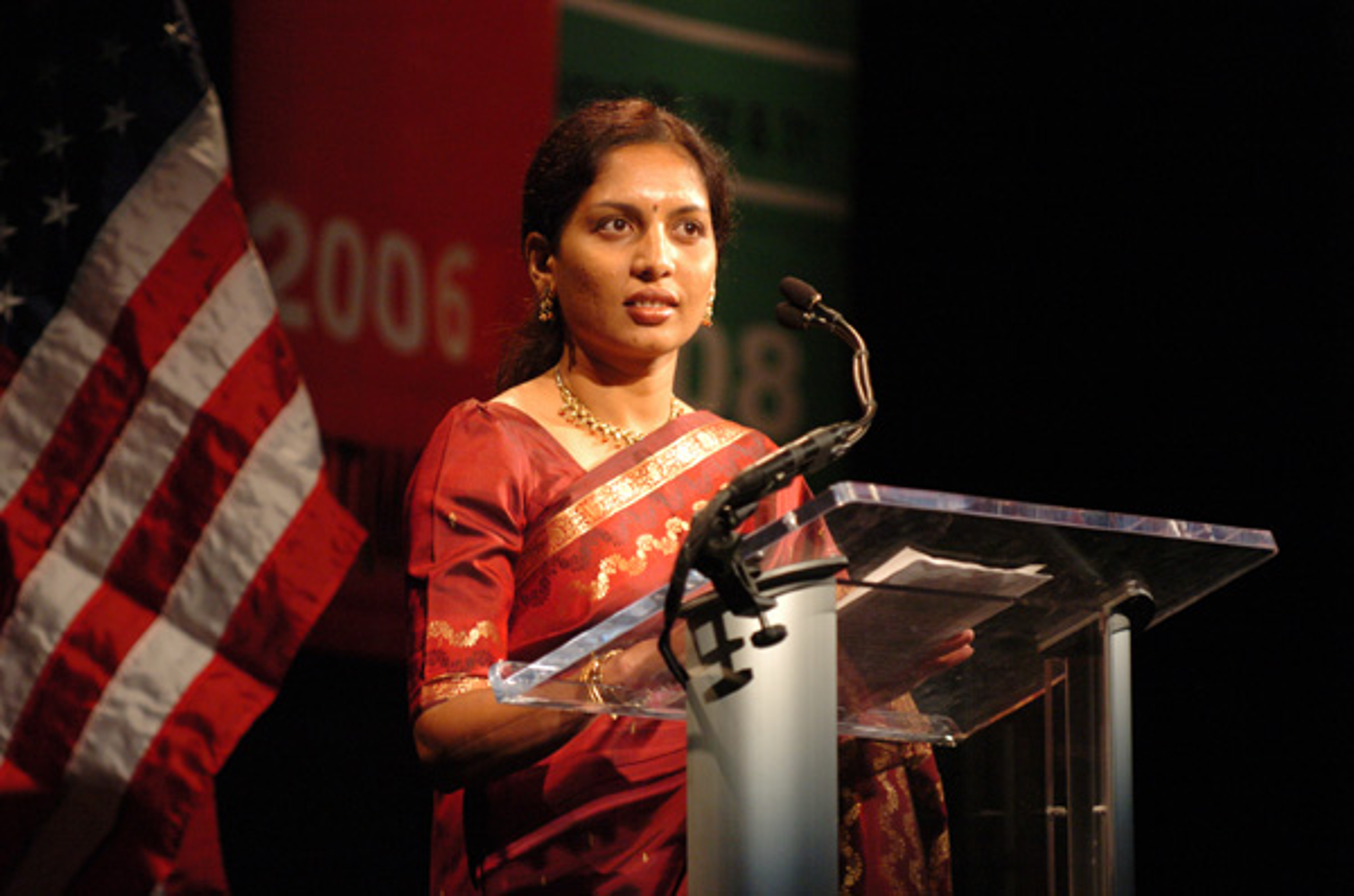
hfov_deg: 6.9
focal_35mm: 300
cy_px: 448
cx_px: 677
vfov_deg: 4.6
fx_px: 11256
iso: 800
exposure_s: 1/80
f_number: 2.8
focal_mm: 200
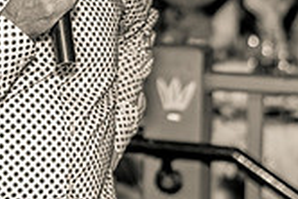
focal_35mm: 192
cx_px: 50
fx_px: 1591
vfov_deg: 7.1
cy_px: -42
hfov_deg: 10.7
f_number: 2
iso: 800
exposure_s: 1/200
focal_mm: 55
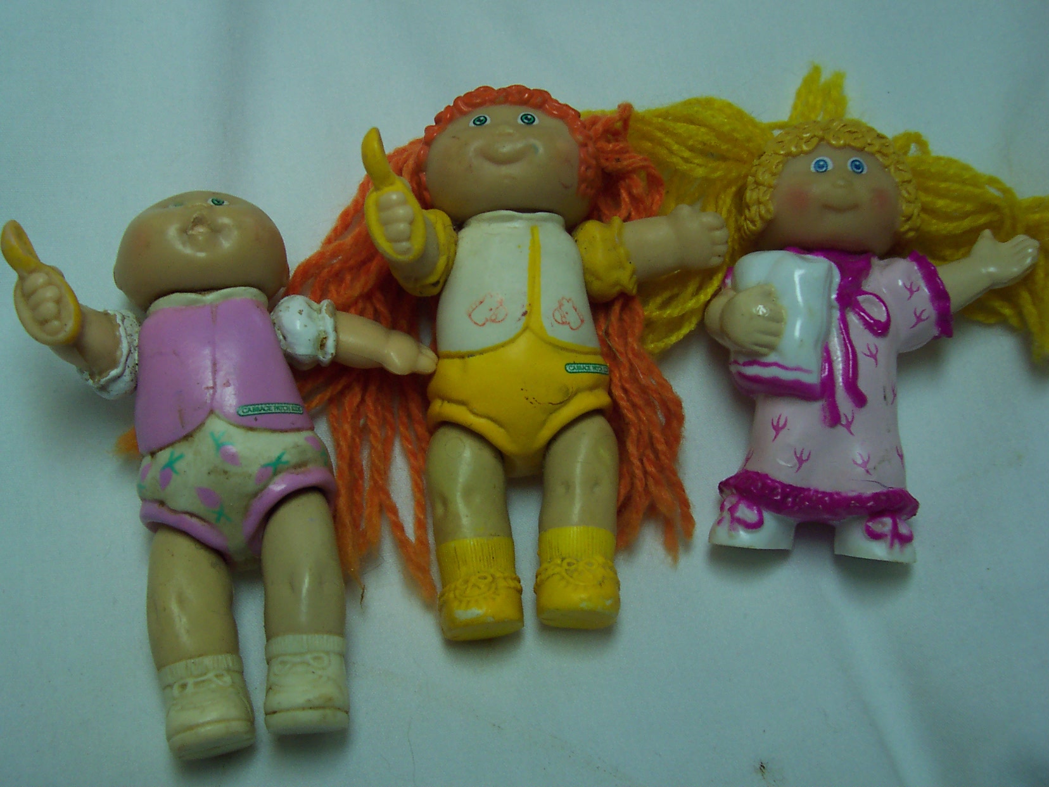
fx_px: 1121
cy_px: 394
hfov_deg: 50.1
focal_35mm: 37
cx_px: 524
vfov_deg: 38.7
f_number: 2.8
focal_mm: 5.6
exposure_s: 1/125
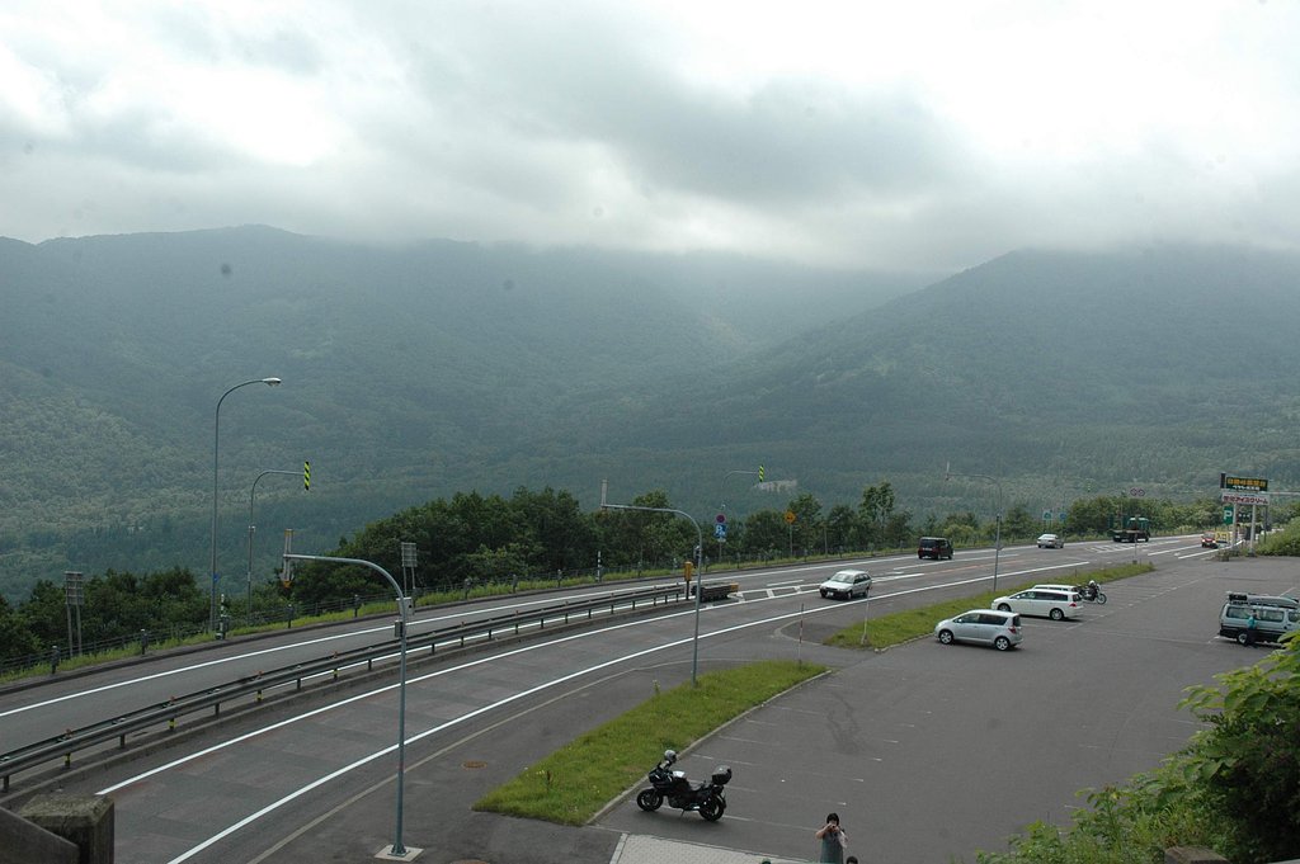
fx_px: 1353
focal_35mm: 38
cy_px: 432
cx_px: 650
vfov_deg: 35.4
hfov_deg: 51.3
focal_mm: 25
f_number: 11
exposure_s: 1/500
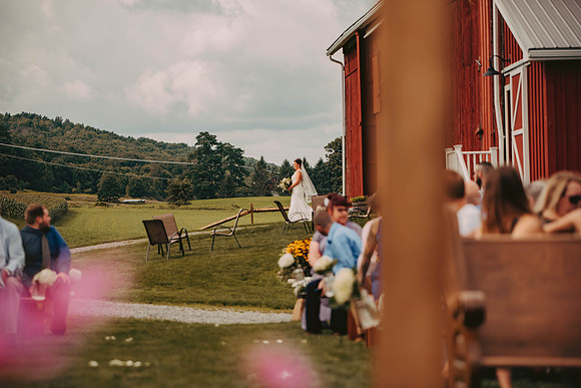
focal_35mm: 105
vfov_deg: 13.0
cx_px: 290
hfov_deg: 19.5
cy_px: 194
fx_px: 1695
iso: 200
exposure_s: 1/2500
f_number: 2.8
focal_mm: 105
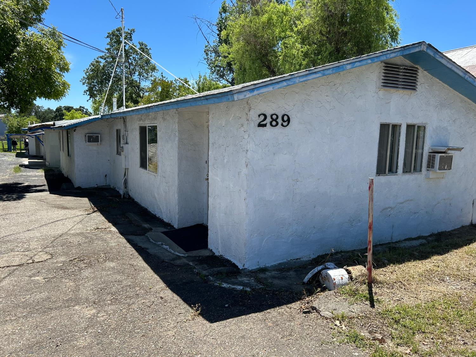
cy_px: 178
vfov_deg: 53.1
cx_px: 238
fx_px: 358
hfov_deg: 67.3
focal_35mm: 26
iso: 50
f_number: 1.5
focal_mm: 5.7
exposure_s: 1/2571
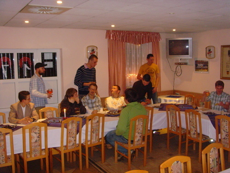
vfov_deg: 36.8
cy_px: 86
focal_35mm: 39
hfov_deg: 47.9
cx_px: 115
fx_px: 259
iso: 400
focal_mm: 6.6
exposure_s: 1/45
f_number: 3.5
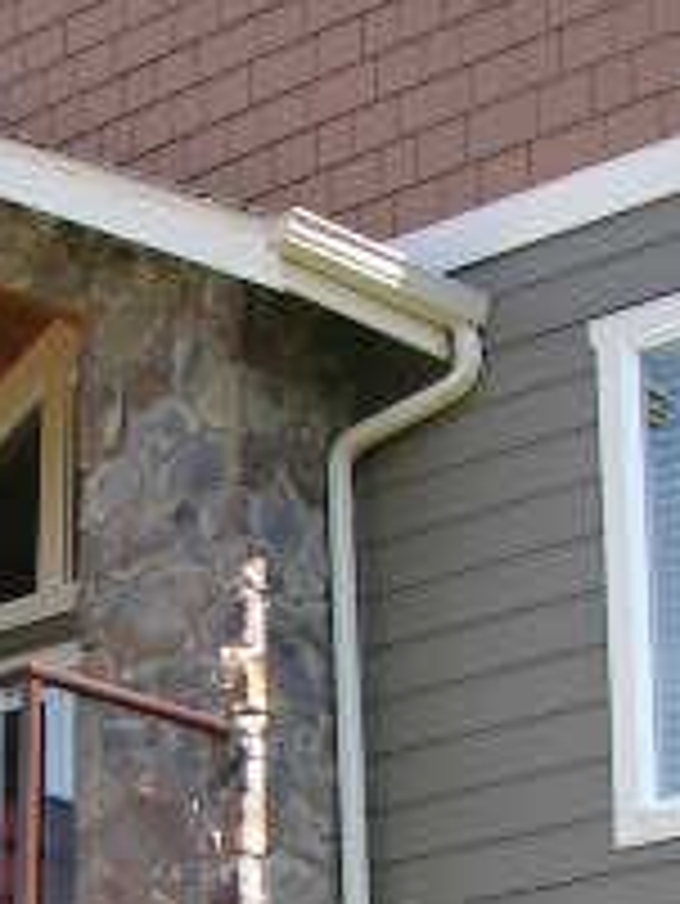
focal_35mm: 121
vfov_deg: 16.1
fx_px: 3166
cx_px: 68
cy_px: 787
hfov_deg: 12.2
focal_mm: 5.8
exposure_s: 1/100
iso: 50
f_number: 5.6
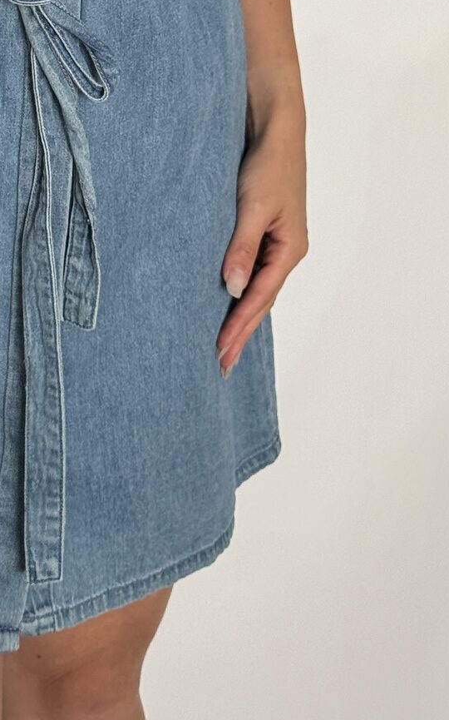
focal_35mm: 113
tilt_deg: -16.6
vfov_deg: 18.1
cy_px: 67
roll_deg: -1.0
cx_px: 25
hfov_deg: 11.5
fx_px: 2214
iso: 80
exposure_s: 1/121
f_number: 1.78
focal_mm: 6.76
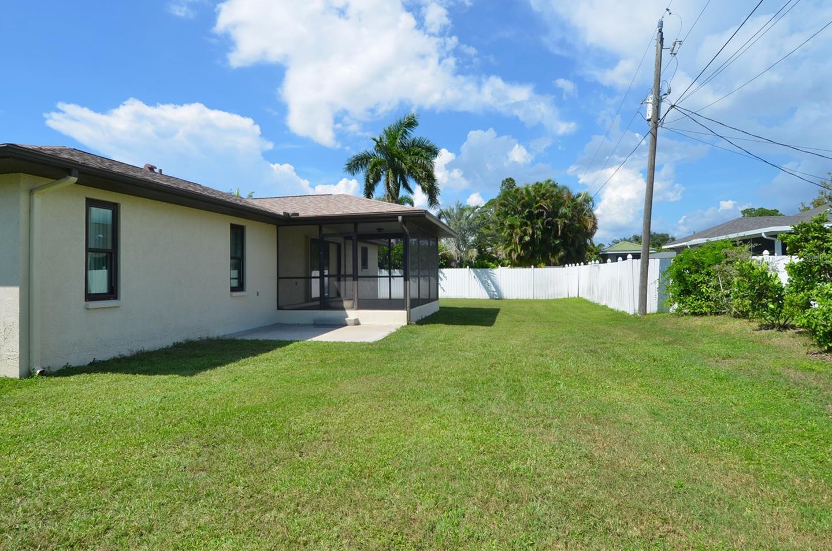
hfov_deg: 48.5
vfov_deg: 33.2
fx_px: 922
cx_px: 392
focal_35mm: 40
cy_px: 258
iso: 100
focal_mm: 24
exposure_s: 1/320
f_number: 9
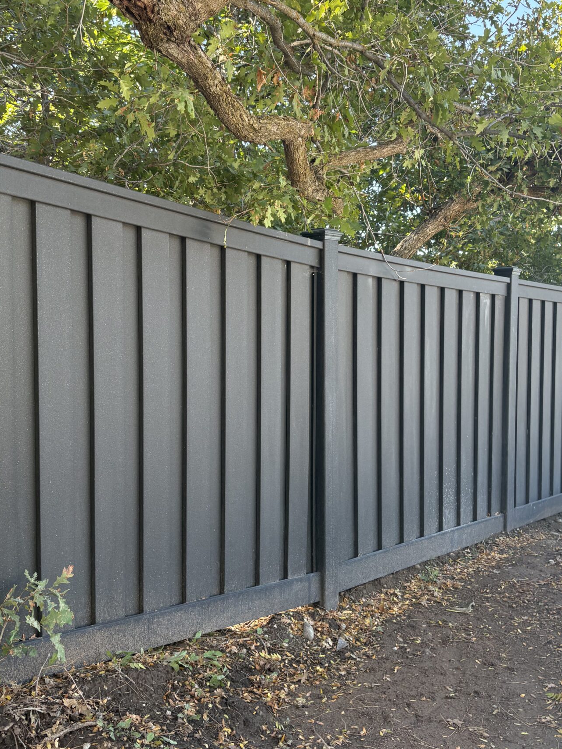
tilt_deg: -4.2
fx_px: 844
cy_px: 363
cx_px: 287
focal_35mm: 39
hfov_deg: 36.8
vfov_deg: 47.9
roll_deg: -1.3
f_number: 1.6
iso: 80
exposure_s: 1/227
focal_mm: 5.96
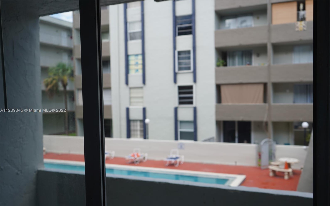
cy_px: 111
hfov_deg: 55.3
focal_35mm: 35
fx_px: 315
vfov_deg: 36.3
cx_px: 166
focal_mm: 34
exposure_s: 1/250
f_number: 4.5
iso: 100
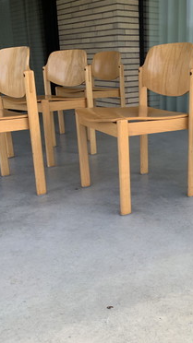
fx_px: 355
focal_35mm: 39
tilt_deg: -17.1
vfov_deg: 51.6
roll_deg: -0.8
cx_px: 139
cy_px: 168
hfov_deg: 30.0
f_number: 1.8
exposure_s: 1/286
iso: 25
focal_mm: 4.25
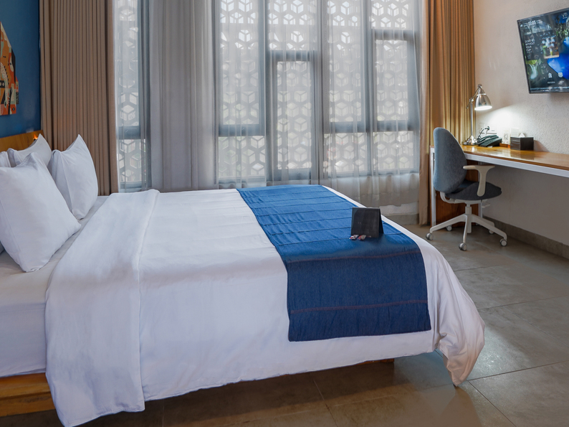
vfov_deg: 46.1
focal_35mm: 29
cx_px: 316
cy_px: 95
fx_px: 477
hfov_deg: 61.5
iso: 100
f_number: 10
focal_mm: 16
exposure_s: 1/1.25
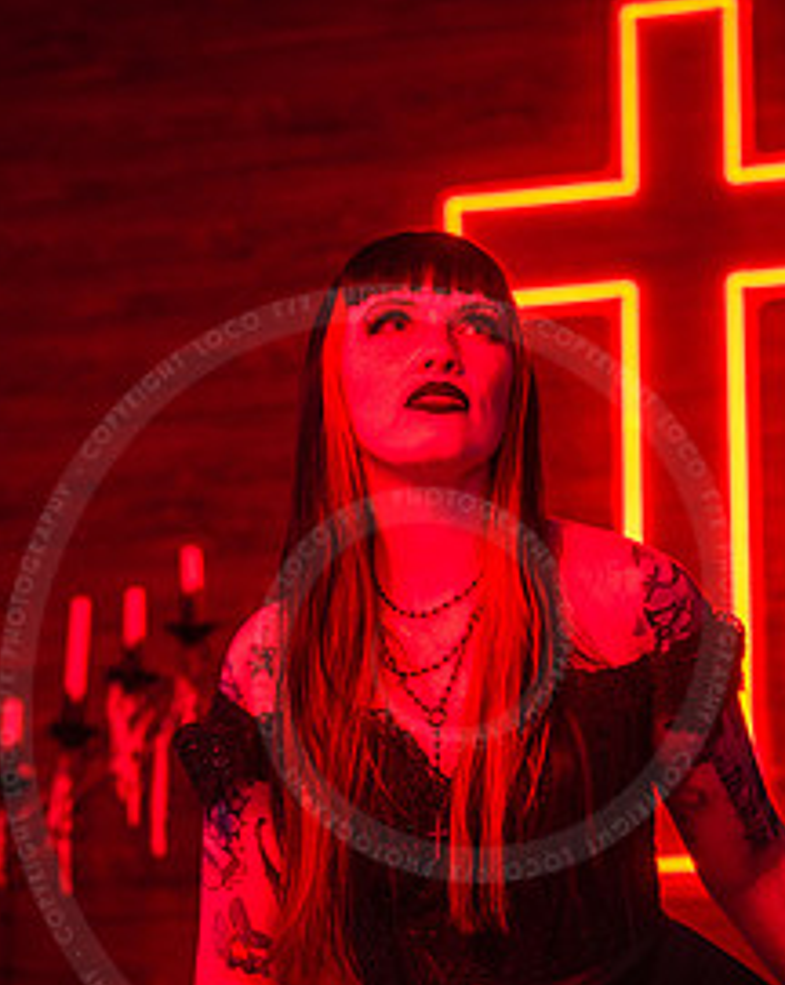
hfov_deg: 14.9
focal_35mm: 103
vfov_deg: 18.5
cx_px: 487
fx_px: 2998
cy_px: 727
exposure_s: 1/250
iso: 1000
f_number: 2.4
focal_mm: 66
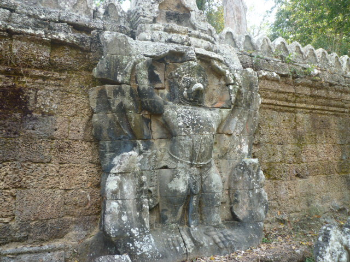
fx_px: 253
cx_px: 175
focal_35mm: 25
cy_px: 131
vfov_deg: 54.9
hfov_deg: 69.4
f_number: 2.8
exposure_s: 1/100
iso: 80
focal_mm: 4.4
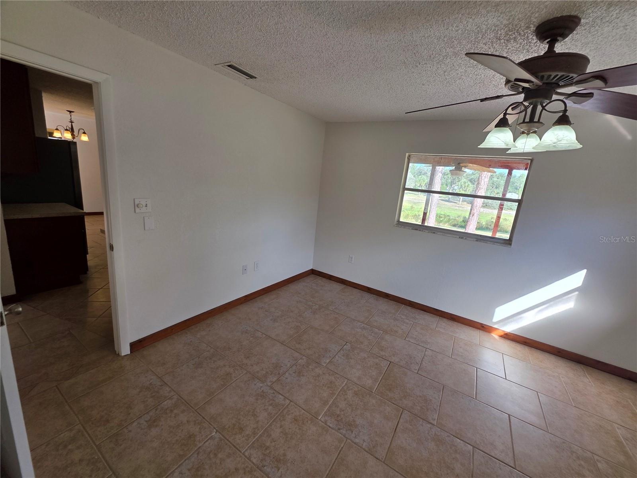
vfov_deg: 89.9
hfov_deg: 106.2
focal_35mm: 13
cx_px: 318
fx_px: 239
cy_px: 239
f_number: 1.9
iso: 32
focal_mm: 2.2
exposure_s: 1/120
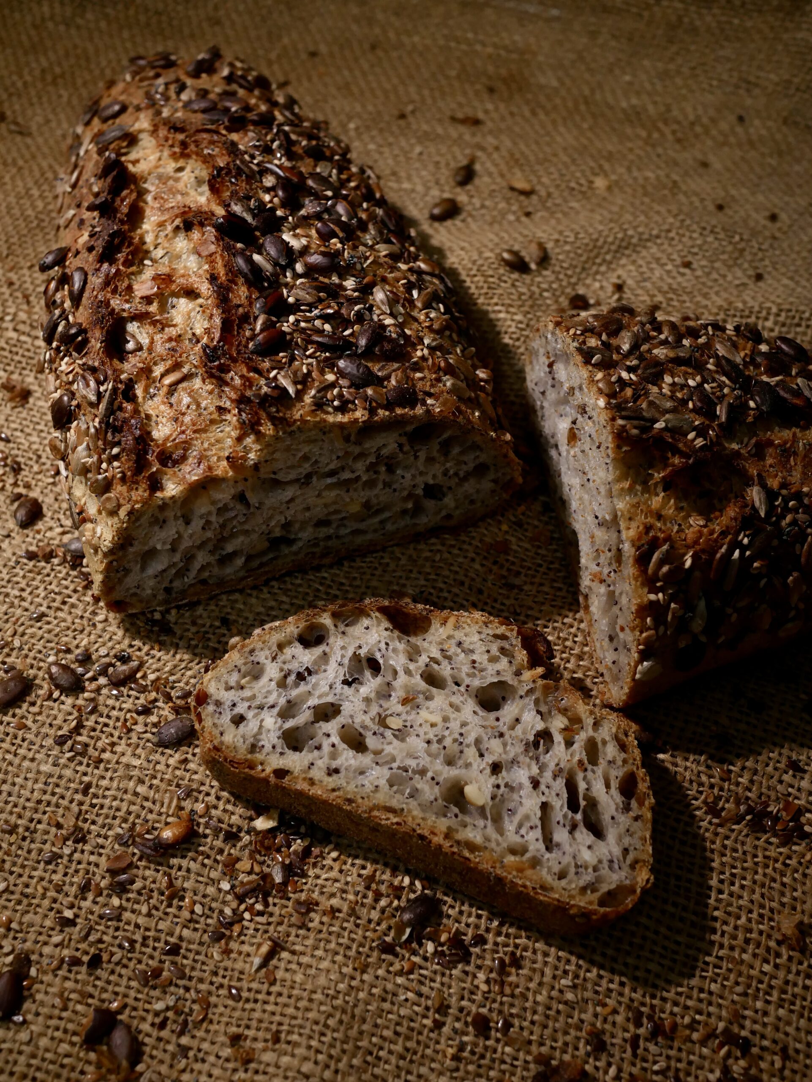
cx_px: 406
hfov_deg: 36.0
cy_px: 541
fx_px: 1250
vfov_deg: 46.8
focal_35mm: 40
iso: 800
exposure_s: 1/80
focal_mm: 20
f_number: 4
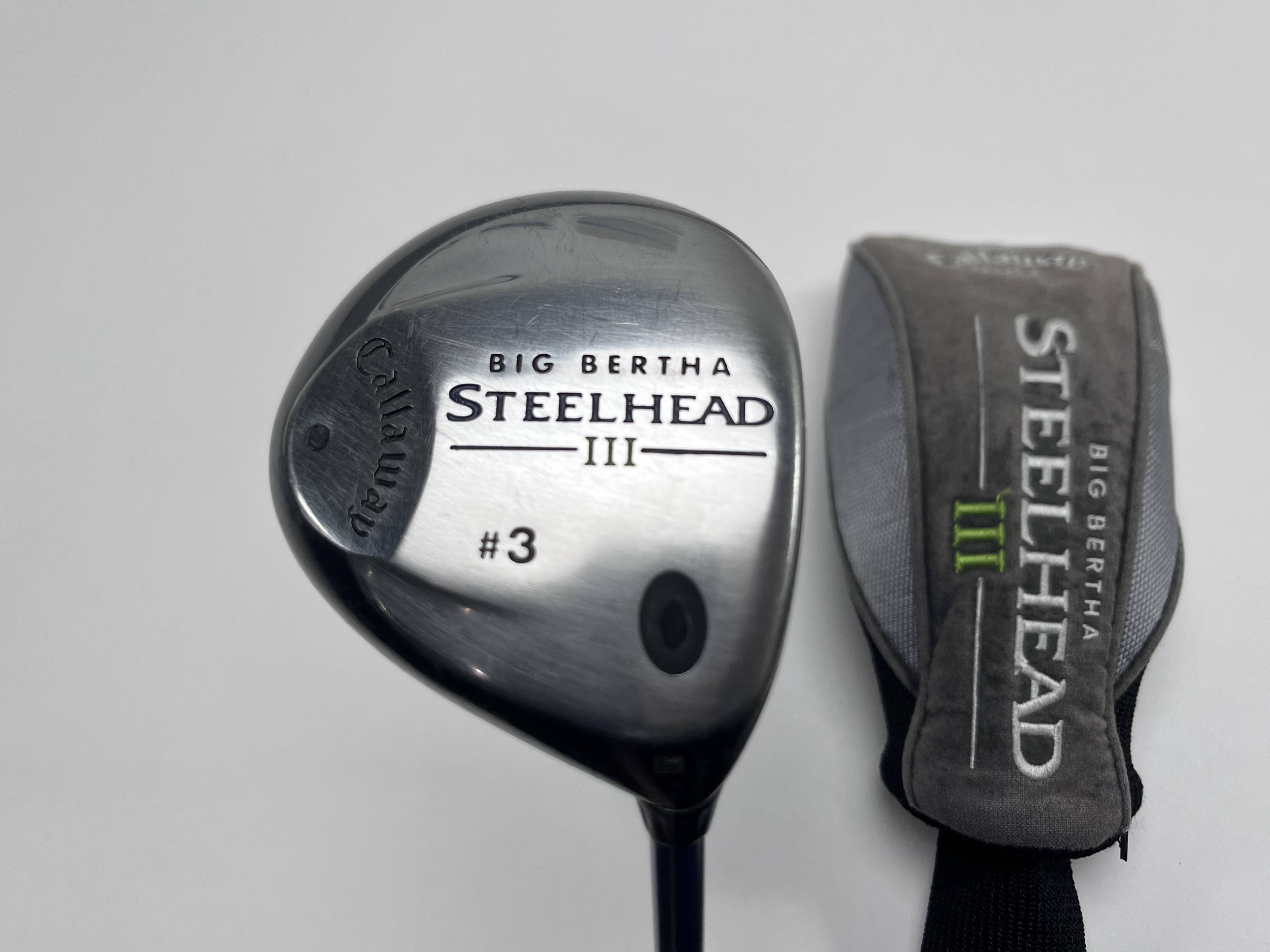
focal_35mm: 29
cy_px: 497
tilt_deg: -69.0
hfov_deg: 61.7
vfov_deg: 48.2
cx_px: 629
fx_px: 1064
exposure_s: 1/469
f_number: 1.6
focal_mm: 5.1
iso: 50
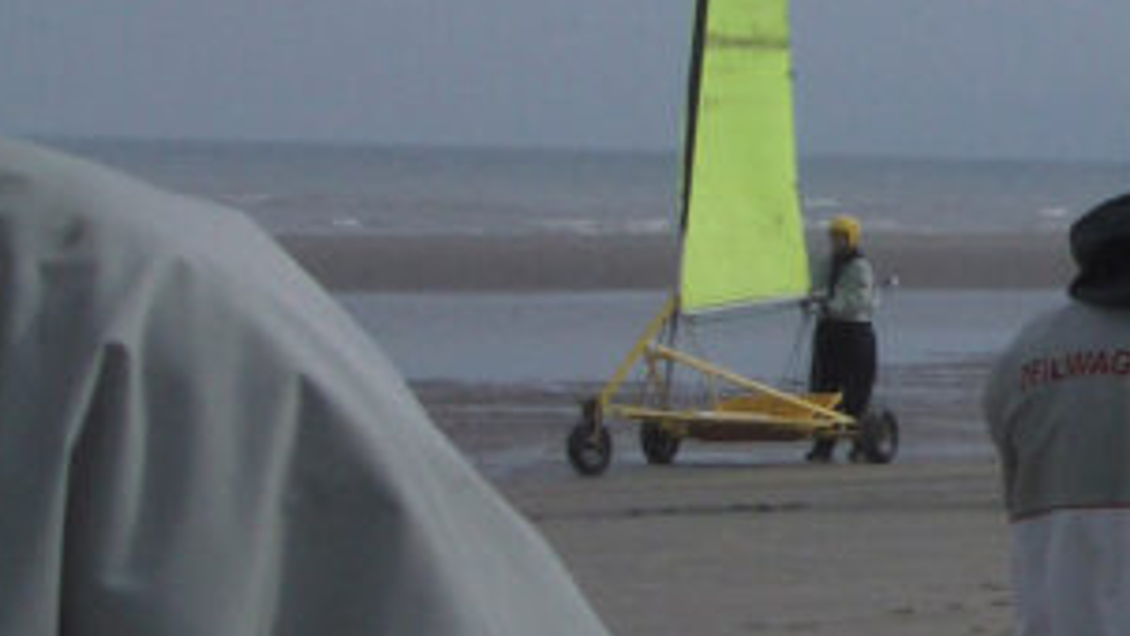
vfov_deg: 6.7
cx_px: 1710
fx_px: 5424
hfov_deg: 11.4
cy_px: -135
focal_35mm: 181
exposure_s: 1/800
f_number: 5
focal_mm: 8.2
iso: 50
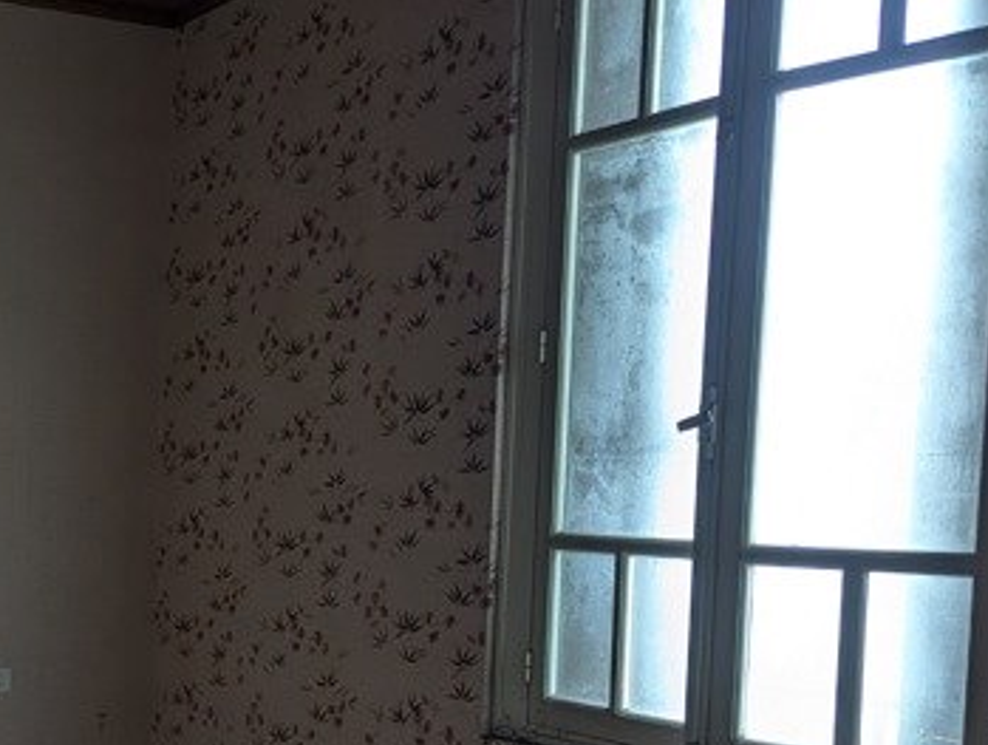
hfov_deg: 32.7
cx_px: 57
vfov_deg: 26.2
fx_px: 1572
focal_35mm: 55
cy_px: 578
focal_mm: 6.81
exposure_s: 1/131
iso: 259
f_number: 1.85
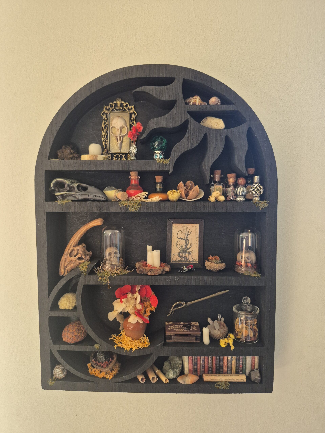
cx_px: 162
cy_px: 216
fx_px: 288
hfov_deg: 58.9
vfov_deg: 73.9
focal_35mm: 23
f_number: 1.8
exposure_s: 1/100
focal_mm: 5.4
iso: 500
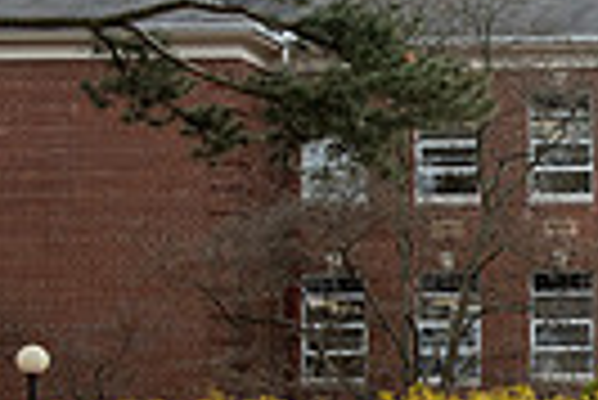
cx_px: 1263
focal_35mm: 174
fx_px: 2893
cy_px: 402
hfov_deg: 10.6
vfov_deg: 7.9
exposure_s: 1/400
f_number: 8
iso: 640
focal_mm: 40
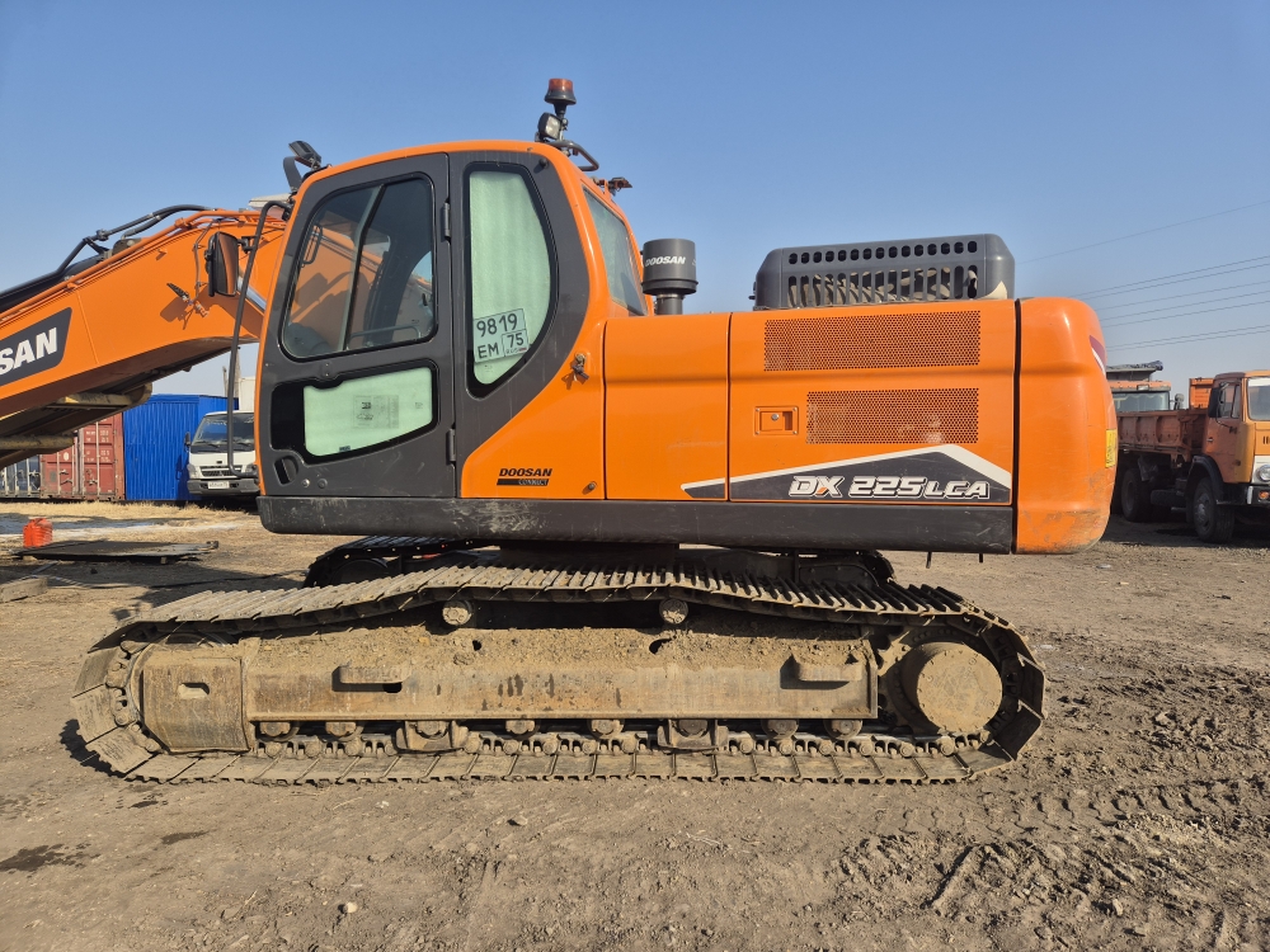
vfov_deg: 58.9
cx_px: 635
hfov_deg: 73.9
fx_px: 844
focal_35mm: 23
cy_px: 476
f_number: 1.8
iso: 25
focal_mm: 5.4
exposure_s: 1/1752
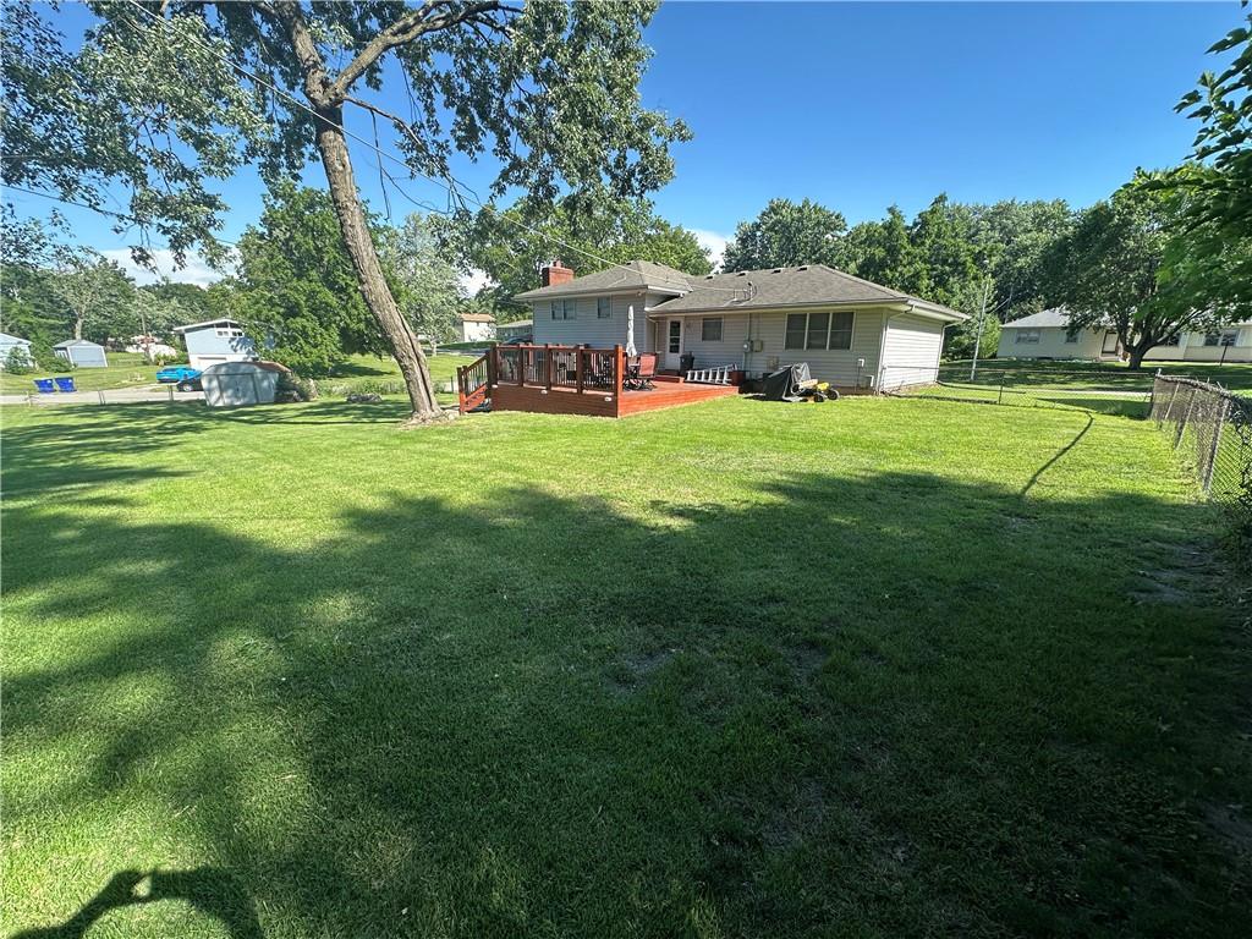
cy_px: 470
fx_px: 506
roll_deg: -1.0
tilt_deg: -14.3
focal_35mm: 14
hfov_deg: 102.1
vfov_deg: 85.7
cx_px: 626
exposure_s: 1/619
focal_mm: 2.22
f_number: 2.2
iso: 40
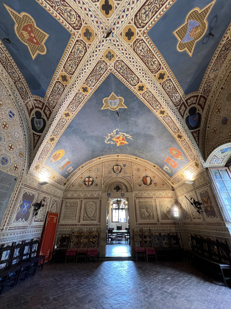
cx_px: 116
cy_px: 154
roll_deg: +0.4
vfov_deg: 106.2
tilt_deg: +28.8
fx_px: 116
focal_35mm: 13
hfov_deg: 89.9
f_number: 1.8
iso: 320
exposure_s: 1/50
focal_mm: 1.57
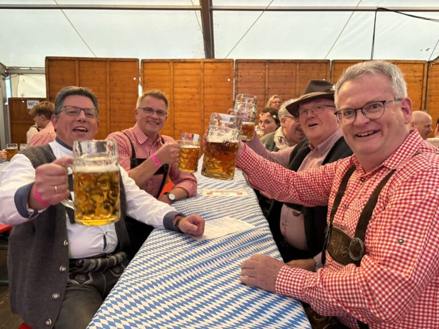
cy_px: 164
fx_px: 330
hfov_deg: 67.3
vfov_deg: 53.1
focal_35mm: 26
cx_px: 220
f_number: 1.6
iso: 500
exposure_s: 1/50
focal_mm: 5.96
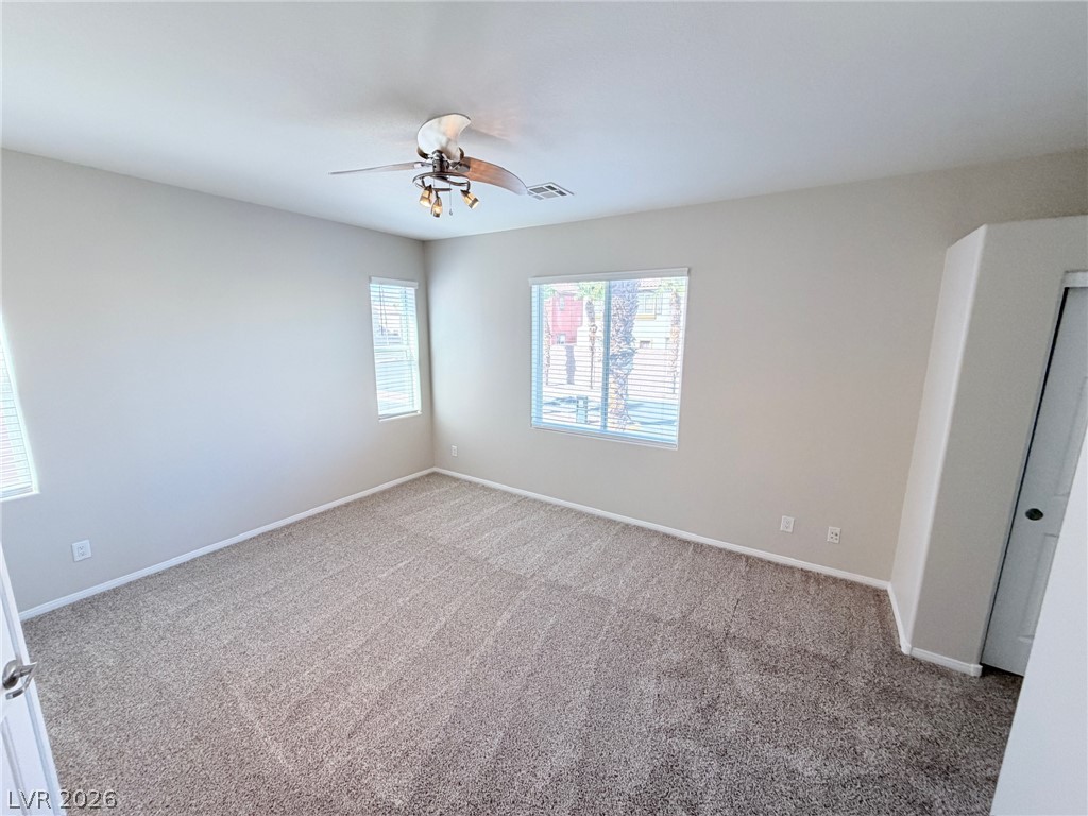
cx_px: 544
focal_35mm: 14
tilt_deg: -11.4
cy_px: 408
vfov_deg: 85.7
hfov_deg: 102.1
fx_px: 440
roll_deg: +0.4
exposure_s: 1/121
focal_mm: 2.22
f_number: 2.2
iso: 160
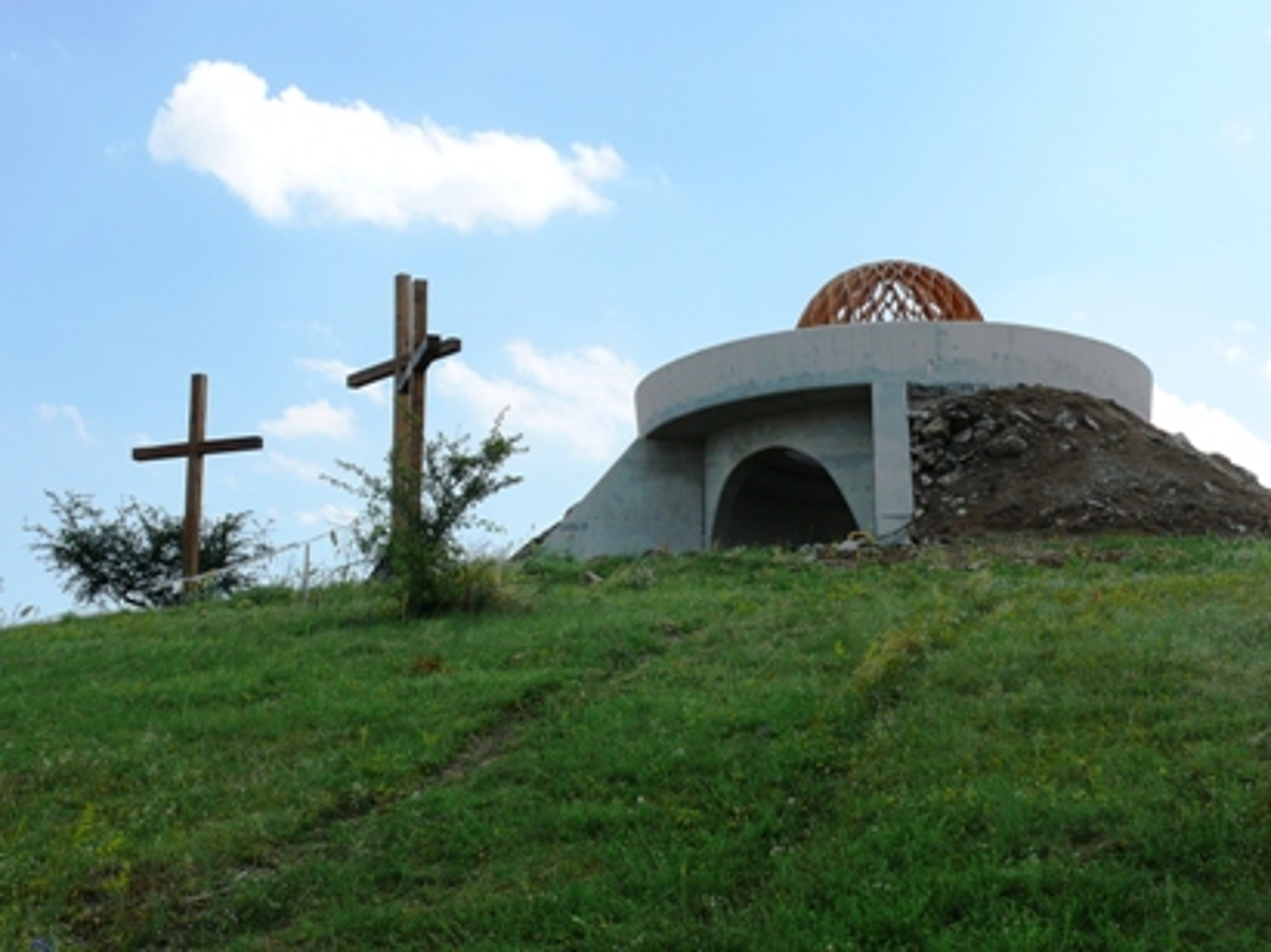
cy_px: 476
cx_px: 636
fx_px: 2019
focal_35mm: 55
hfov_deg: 34.9
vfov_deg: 26.5
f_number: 5.6
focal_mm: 10.1
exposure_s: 1/400
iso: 100
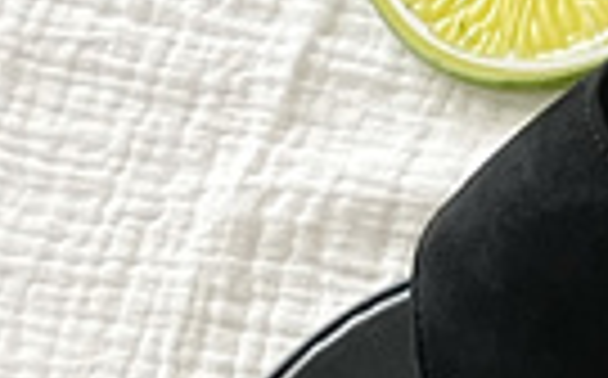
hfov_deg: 9.1
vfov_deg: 6.3
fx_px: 3376
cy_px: 626
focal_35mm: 204
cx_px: 1536
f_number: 1.6
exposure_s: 1/103
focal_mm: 4.2
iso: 125
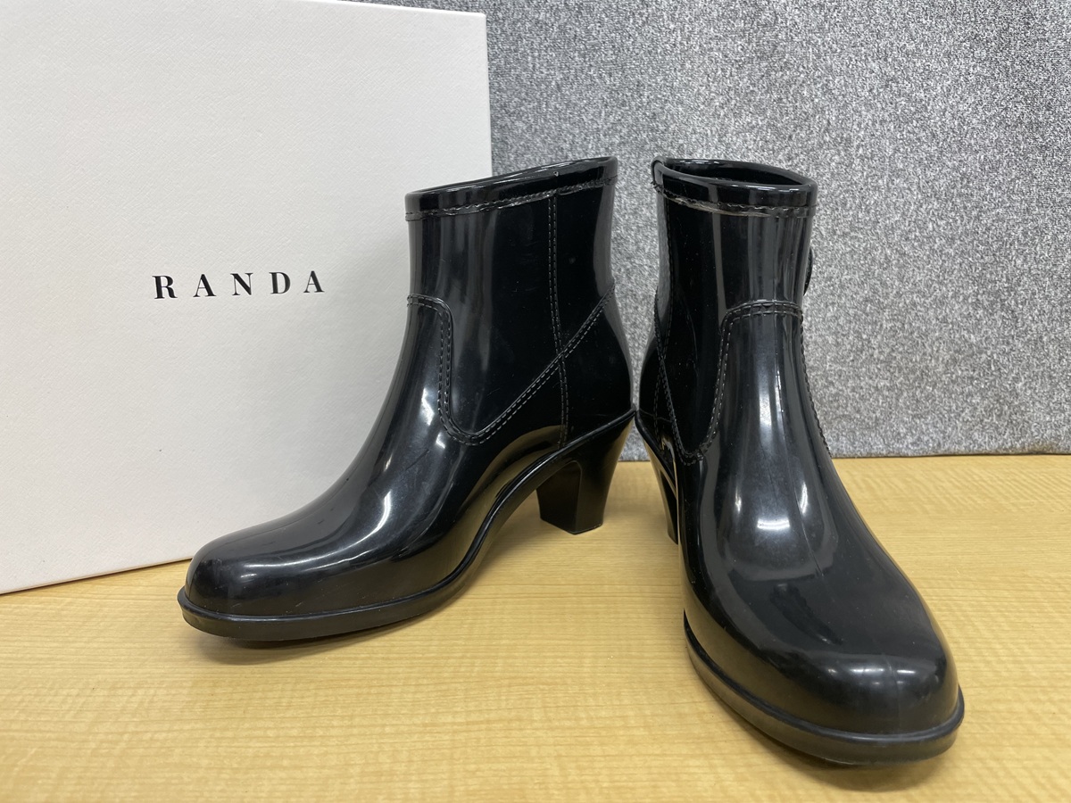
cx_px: 536
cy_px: 402
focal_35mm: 26
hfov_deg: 67.3
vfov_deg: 53.1
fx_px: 804
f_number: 1.6
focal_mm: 4.2
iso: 100
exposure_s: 1/77
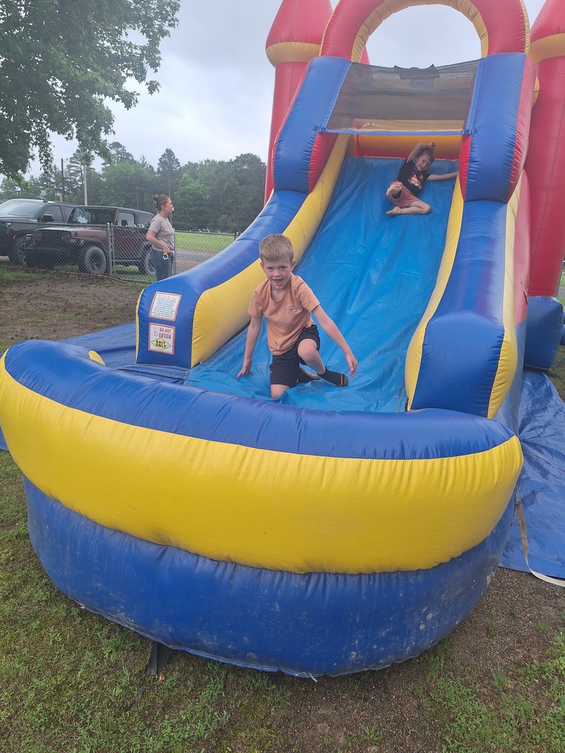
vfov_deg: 73.9
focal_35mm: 23
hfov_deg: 58.9
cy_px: 376
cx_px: 282
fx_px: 501
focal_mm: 5.54
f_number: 1.8
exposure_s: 1/345
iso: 40
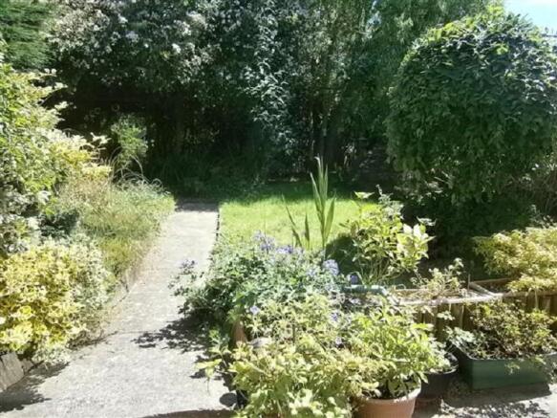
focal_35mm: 26
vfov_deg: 53.0
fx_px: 418
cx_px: 278
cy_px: 209
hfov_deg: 67.3
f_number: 8
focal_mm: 4.7
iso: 80
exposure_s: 1/50
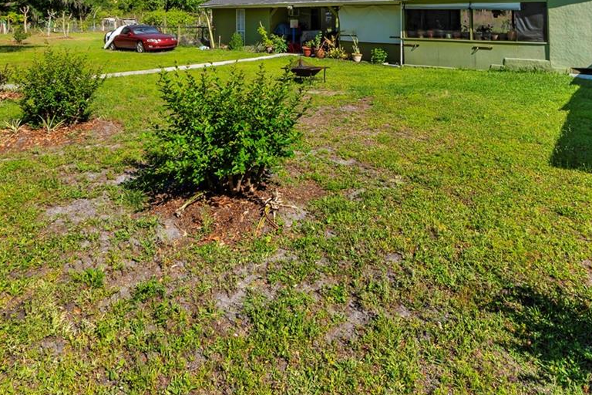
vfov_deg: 44.3
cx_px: 328
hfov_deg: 71.3
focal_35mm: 25
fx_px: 411
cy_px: 7
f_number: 10
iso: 100
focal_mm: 8
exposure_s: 1/160
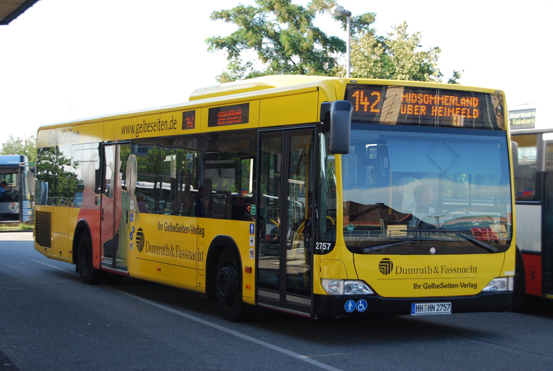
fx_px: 1107
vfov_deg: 19.0
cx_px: 276
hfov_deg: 28.0
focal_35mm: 72
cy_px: 186
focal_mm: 48
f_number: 5.6
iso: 160
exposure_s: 1/125
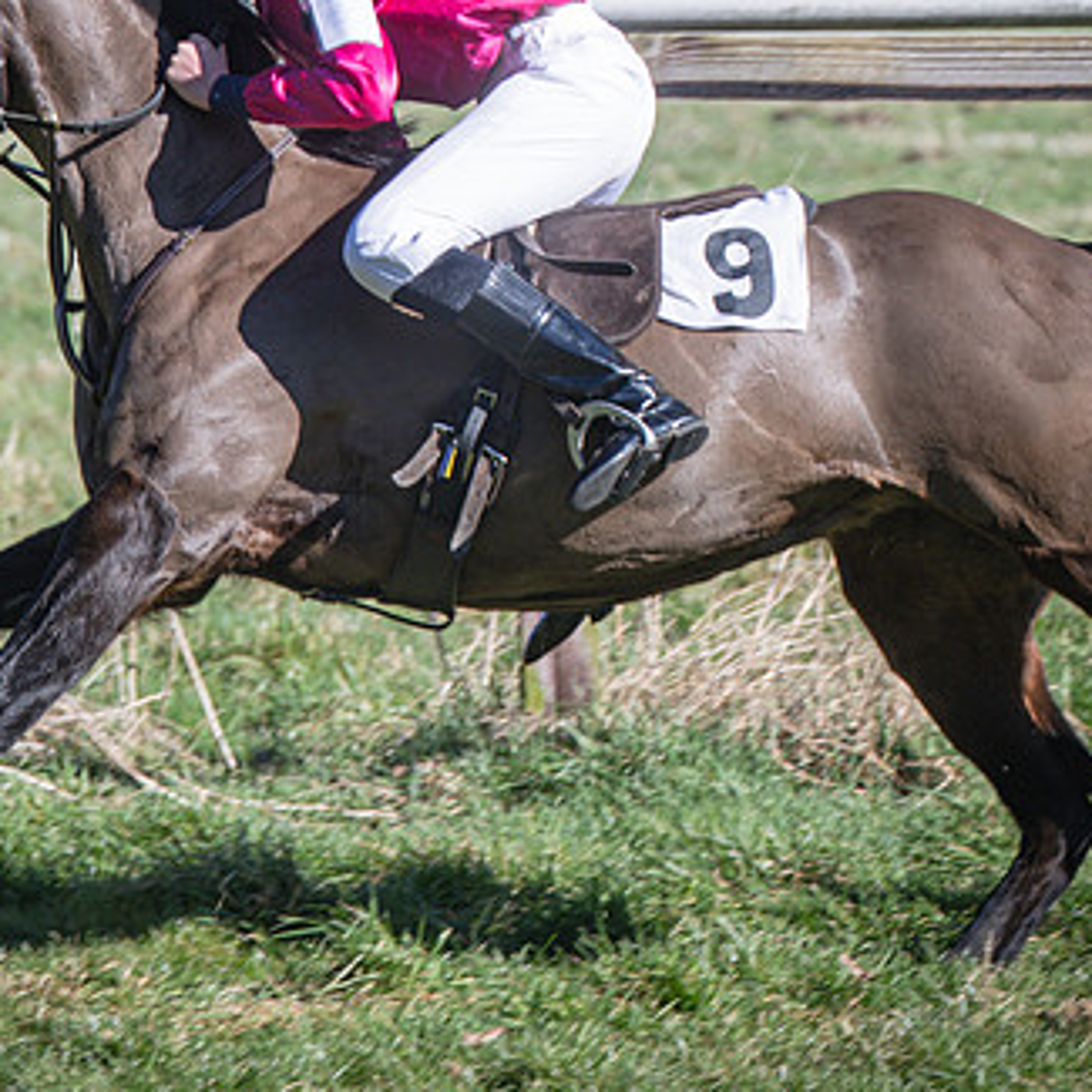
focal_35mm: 498
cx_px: -110
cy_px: 363
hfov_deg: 3.5
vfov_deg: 3.5
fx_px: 17774
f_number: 4
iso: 125
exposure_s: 1/1000
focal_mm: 145
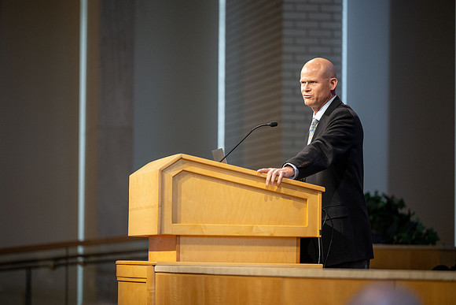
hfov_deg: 10.3
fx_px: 2534
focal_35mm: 200
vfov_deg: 6.9
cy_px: 152
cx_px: 228
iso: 1600
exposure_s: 1/400
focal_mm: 200
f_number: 2.8
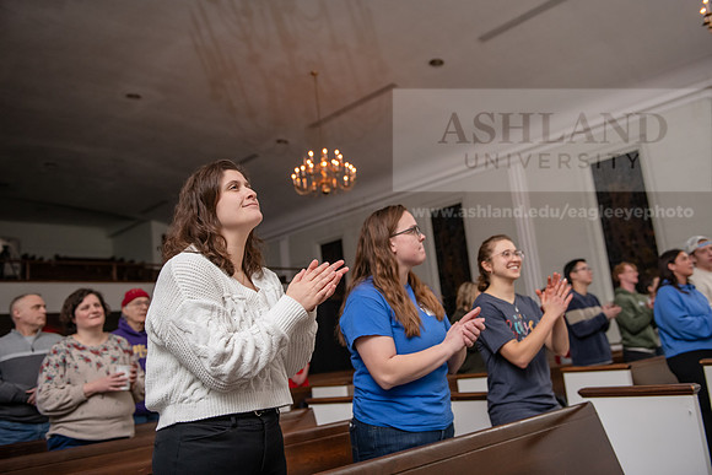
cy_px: 238
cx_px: 356
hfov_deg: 58.7
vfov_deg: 41.1
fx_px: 633
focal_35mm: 32
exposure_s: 1/50
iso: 1250
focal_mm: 32
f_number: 3.2
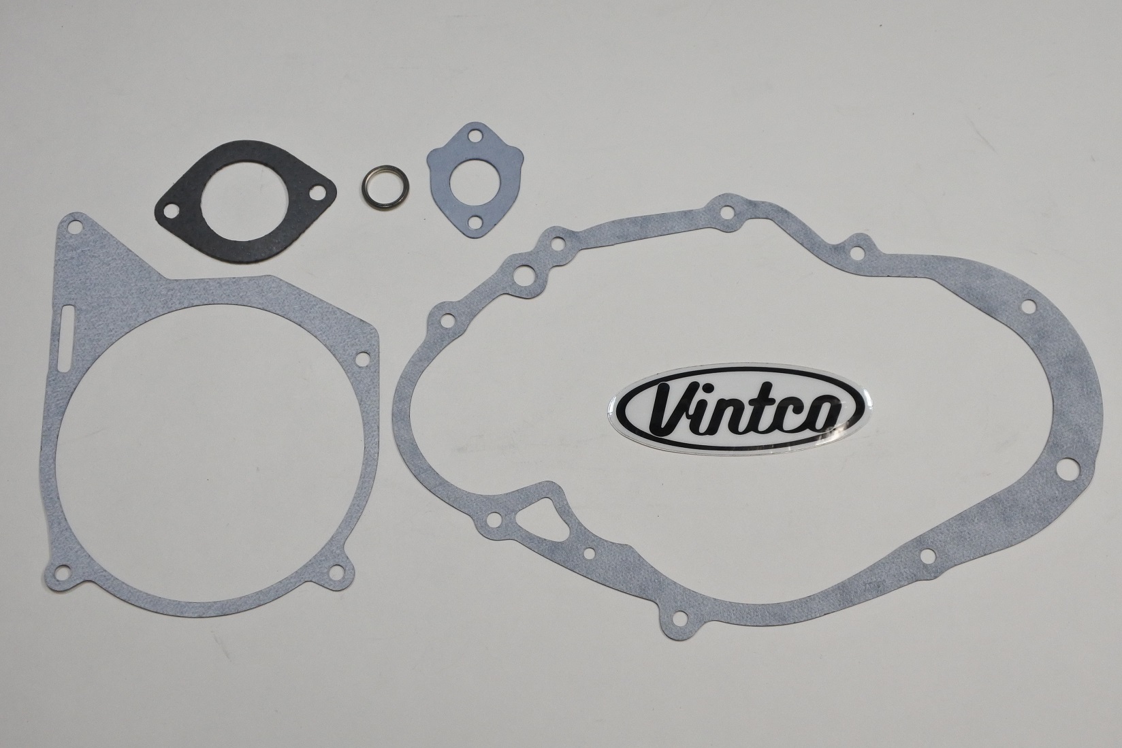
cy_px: 374
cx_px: 561
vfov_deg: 31.2
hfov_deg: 45.4
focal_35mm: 43
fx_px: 1340
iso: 500
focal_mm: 16.1
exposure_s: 1/125
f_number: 4.5
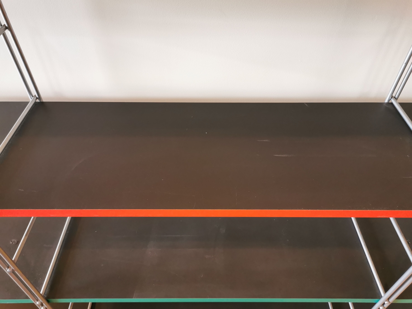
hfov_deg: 65.3
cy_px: 154
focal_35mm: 27
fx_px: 321
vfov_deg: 51.4
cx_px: 206
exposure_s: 1/50
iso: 320
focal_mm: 5.58
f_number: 1.8
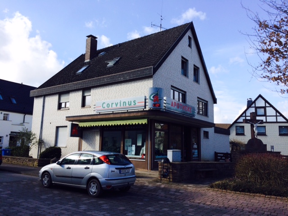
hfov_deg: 61.7
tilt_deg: +7.3
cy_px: 108
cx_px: 144
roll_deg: -0.4
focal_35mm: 29
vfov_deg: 48.2
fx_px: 241
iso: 32
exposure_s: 1/1140
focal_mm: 4.15
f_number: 2.2
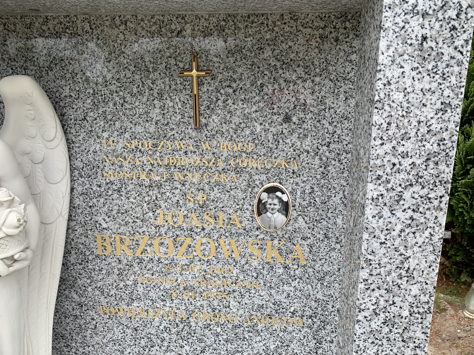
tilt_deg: -12.3
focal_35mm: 26
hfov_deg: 67.3
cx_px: 237
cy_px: 178
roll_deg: +0.7
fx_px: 356
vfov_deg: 53.1
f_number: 1.8
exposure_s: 1/537
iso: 25
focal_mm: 4.25
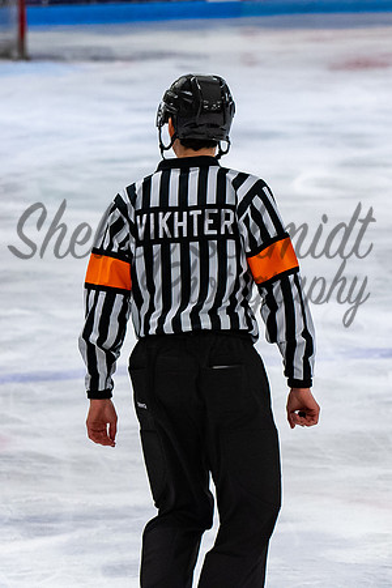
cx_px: 155
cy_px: 222
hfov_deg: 4.7
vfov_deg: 7.0
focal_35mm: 294
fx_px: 4807
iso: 1250
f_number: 3.5
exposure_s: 1/800
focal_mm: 105
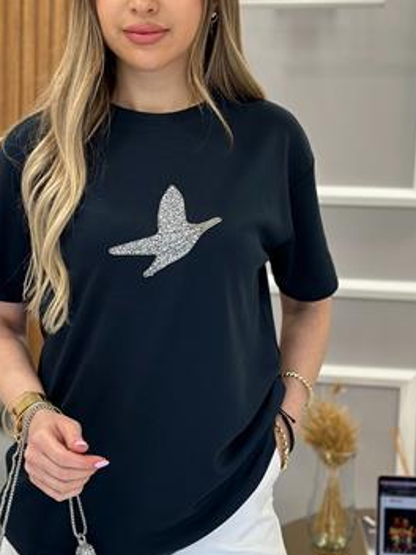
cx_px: 140
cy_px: 282
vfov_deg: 27.4
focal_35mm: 71
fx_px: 1138
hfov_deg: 20.7
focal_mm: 6.86
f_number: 1.78
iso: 100
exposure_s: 1/50
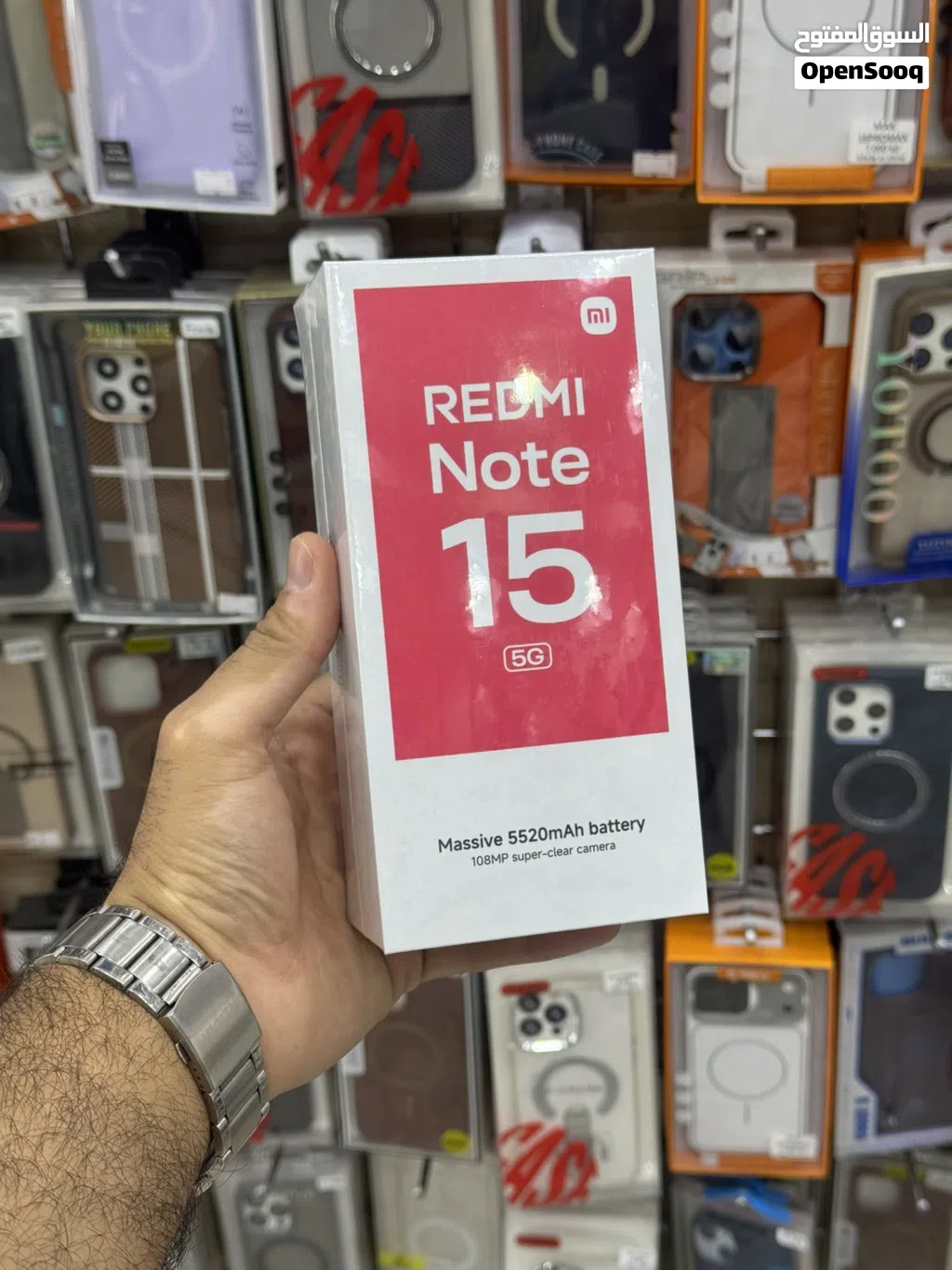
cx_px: 476
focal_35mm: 48
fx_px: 1760
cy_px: 635
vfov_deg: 39.7
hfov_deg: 30.3
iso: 64
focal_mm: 6.76
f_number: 1.78
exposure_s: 1/792
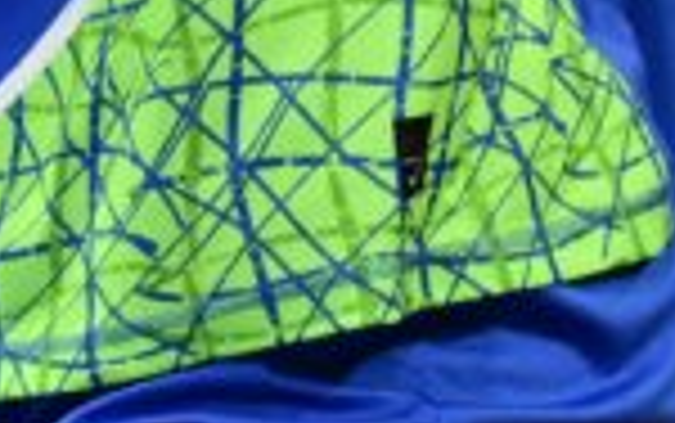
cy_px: -882
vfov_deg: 0.3
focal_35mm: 4166
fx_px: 76695
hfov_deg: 0.5
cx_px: 81
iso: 3200
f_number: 4.5
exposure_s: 1/1000
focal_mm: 400
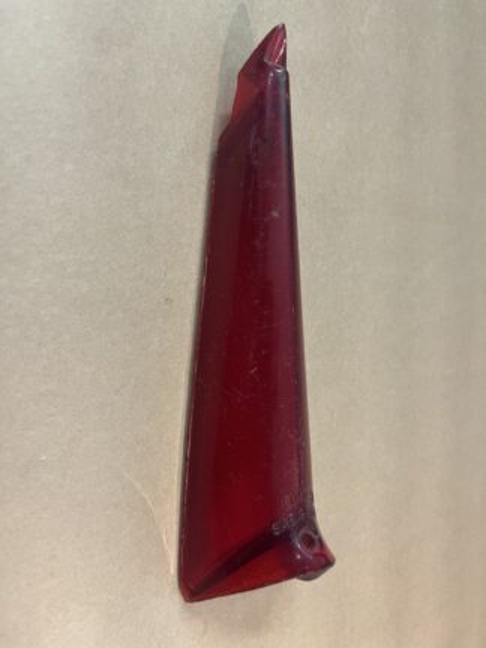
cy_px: 324
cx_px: 243
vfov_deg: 67.3
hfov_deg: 53.1
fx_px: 487
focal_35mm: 26
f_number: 1.6
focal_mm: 5.1
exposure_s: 1/50
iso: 125
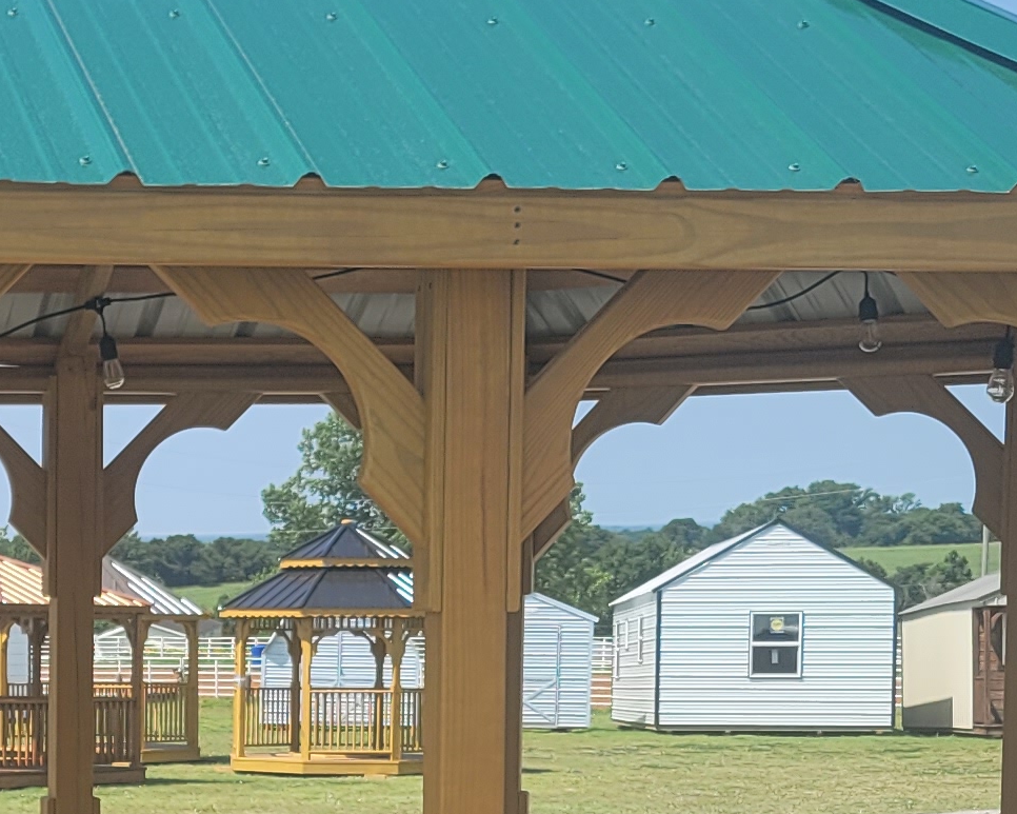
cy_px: 792
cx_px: -175
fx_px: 3040
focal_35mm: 101
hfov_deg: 18.1
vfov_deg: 15.0
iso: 20
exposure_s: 1/744
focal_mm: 7
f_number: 1.8
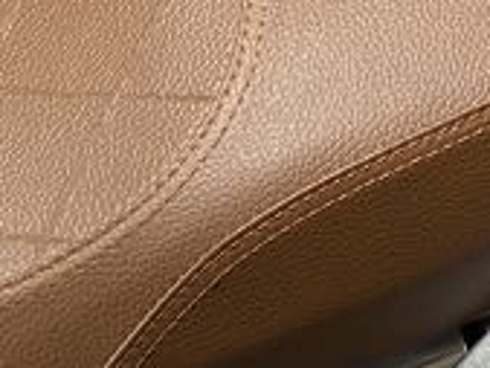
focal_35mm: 163
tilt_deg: -47.8
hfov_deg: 12.1
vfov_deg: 9.1
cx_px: 284
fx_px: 2309
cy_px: 135
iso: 100
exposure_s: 1/50
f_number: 1.8
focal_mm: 4.25
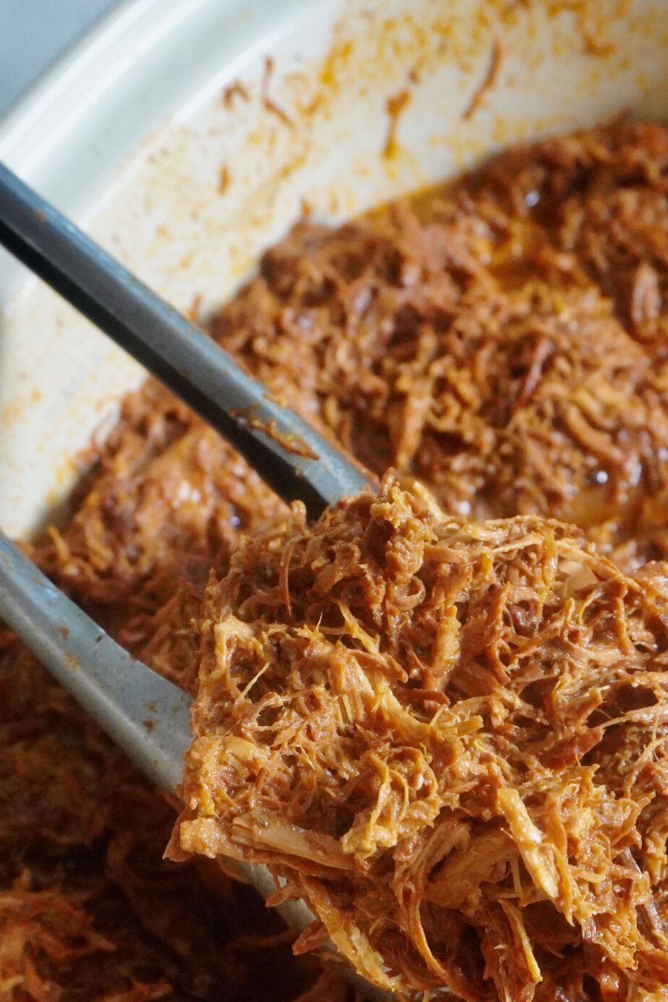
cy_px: 838
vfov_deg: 33.3
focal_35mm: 58
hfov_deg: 23.2
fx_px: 1612
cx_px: 501
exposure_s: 1/250
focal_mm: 21
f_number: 5.6
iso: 2500
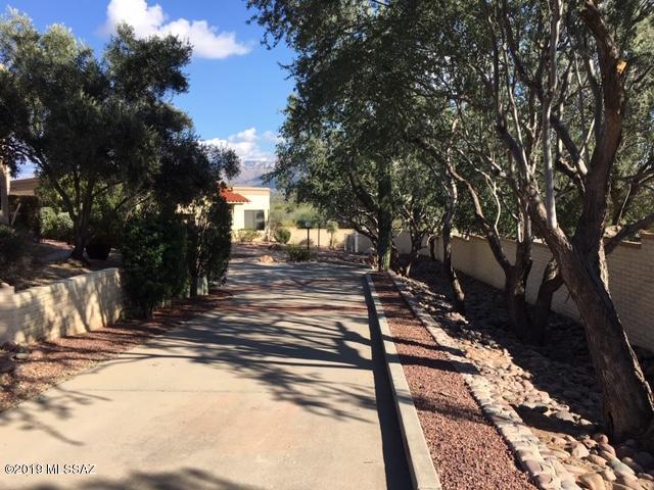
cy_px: 245
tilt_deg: -3.9
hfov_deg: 61.7
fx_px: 548
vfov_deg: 48.2
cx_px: 327
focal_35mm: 29
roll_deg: +0.5
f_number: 2.2
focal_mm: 4.15
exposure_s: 1/1115
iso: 25
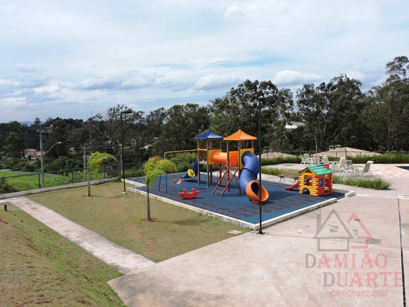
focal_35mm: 30
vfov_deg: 46.8
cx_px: 204
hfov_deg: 60.0
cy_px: 154
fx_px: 354
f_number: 3.1
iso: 100
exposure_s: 1/1250
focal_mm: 5.4
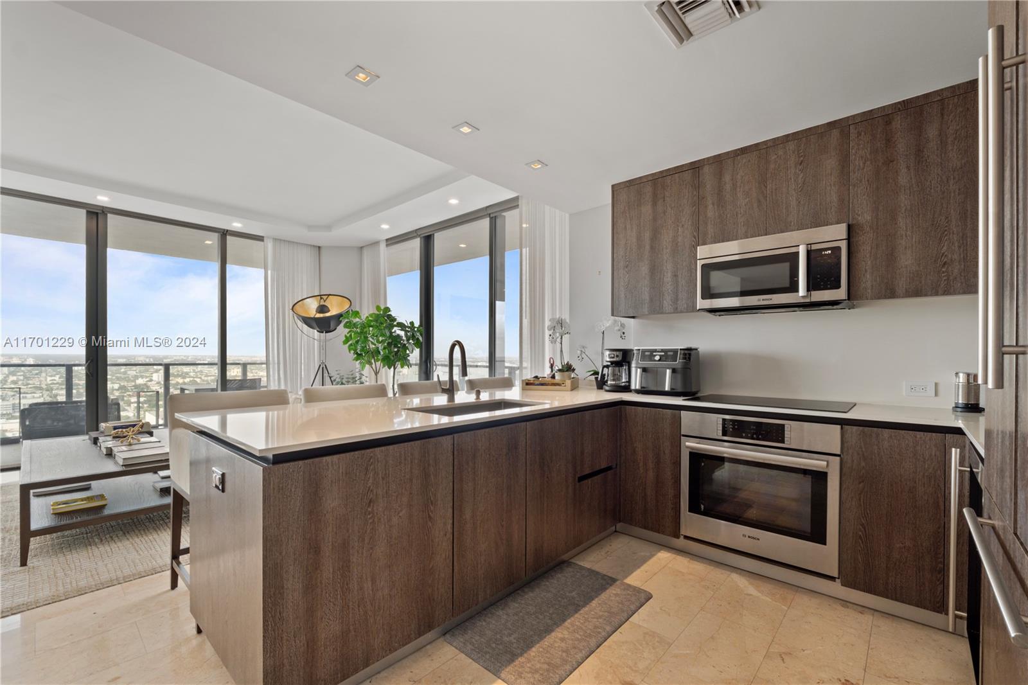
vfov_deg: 77.3
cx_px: 514
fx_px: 428
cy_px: 342
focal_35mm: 15
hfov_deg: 100.4
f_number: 9
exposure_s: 1
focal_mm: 10
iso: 100
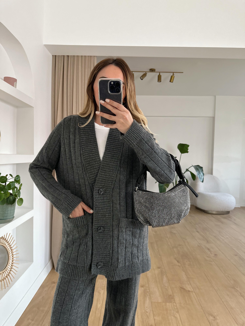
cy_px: 163
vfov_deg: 71.6
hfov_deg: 56.8
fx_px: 226
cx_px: 122
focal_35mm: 24
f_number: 1.78
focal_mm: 6.86
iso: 400
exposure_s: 1/60
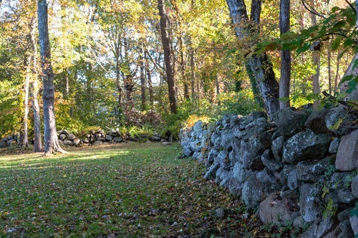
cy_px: 154
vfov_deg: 30.3
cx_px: 226
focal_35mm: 44
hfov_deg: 44.1
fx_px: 437
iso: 320
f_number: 8
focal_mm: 30
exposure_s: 1/30
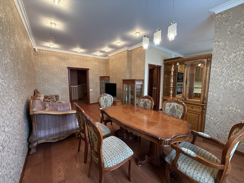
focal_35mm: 14
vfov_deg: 85.7
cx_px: 122
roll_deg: -0.5
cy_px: 92
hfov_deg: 102.1
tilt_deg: -5.9
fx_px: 99
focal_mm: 2.22
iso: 320
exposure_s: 1/50
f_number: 2.2
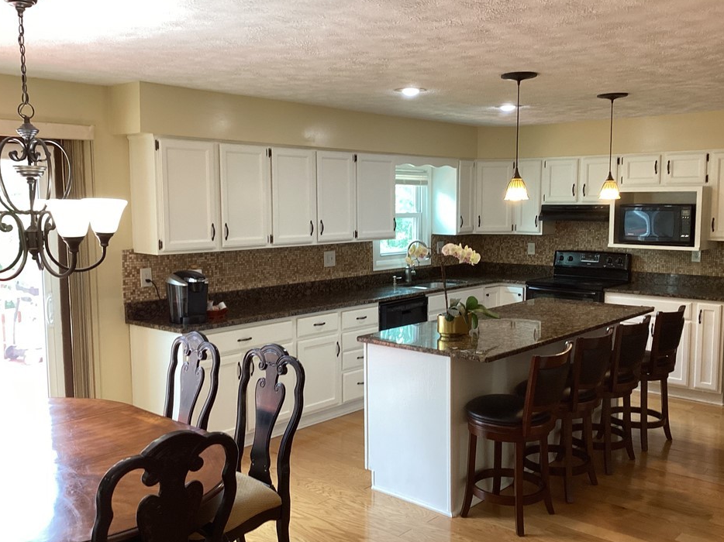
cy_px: 275
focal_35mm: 34
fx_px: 711
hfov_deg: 54.0
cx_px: 374
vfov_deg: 41.8
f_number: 2.4
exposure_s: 1/50
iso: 80
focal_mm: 3.3
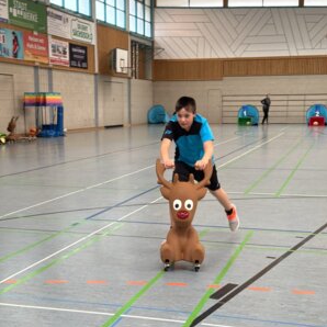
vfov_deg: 29.9
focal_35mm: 57
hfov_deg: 30.0
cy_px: 215
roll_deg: -2.5
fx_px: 609
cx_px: 164
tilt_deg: -11.2
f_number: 1.78
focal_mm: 6.86
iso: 64
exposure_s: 1/50
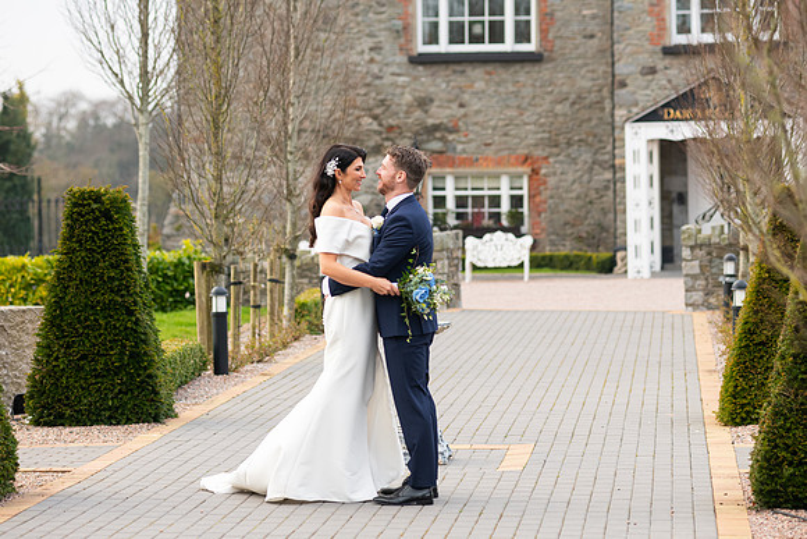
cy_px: 270
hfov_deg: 16.0
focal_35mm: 128
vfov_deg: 10.7
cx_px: 404
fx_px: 2865
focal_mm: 120
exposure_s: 1/200
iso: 250
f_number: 3.5
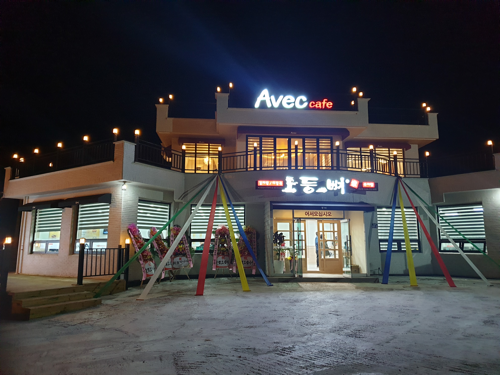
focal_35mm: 26
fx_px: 376
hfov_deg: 67.3
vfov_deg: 53.1
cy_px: 188
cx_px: 250
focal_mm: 4.3
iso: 320
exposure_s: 1/60
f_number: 1.5
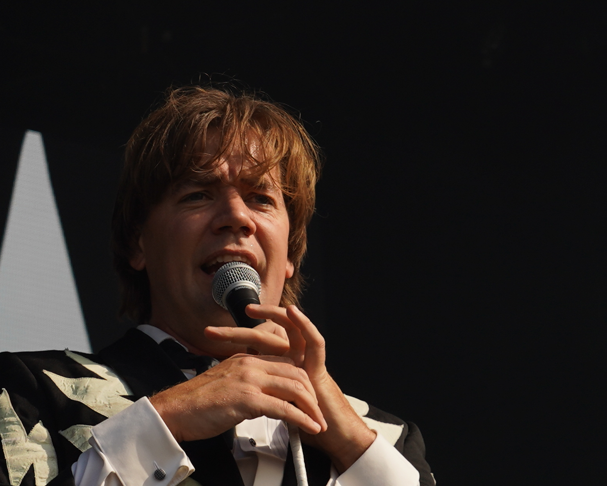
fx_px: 3970
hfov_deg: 8.7
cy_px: 364
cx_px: 327
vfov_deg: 7.0
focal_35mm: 221
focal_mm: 61
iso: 100
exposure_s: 1/400
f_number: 8
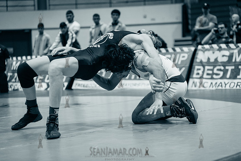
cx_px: 120
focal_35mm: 80
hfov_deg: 25.4
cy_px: 80
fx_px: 536
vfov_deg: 17.1
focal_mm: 80
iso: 4000
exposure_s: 1/320
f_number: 2.8
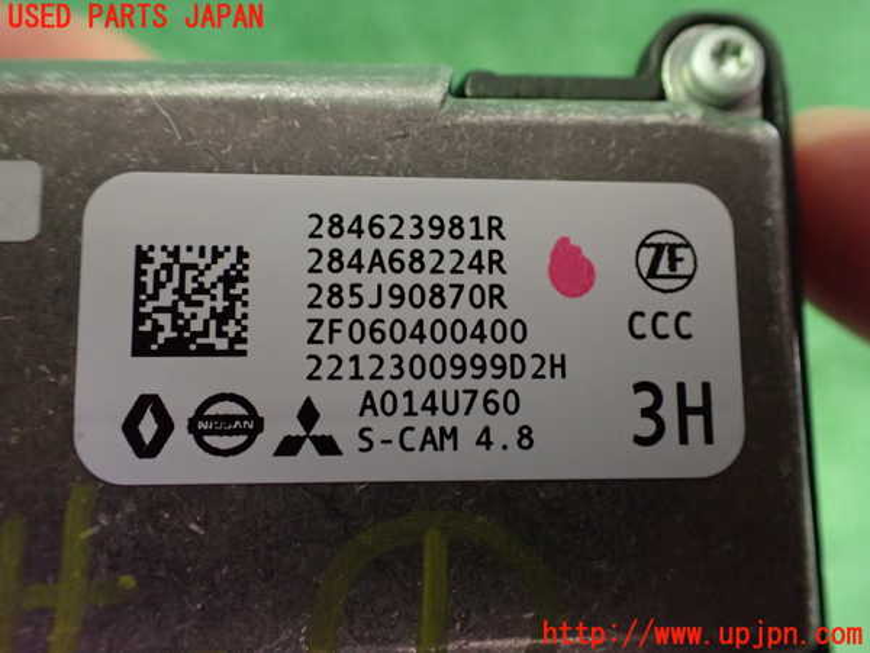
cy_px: 326
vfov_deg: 46.8
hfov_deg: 60.0
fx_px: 754
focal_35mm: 30
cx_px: 435
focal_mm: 5.4
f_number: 2.3
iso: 1000
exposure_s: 1/30
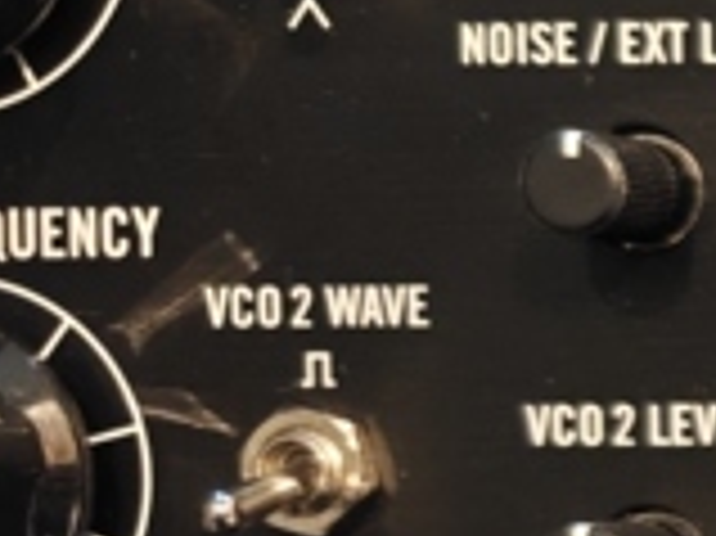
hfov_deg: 9.8
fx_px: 2997
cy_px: 577
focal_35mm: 145
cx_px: 2234
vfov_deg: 10.1
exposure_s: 1/25
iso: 1250
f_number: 1.6
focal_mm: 6.06
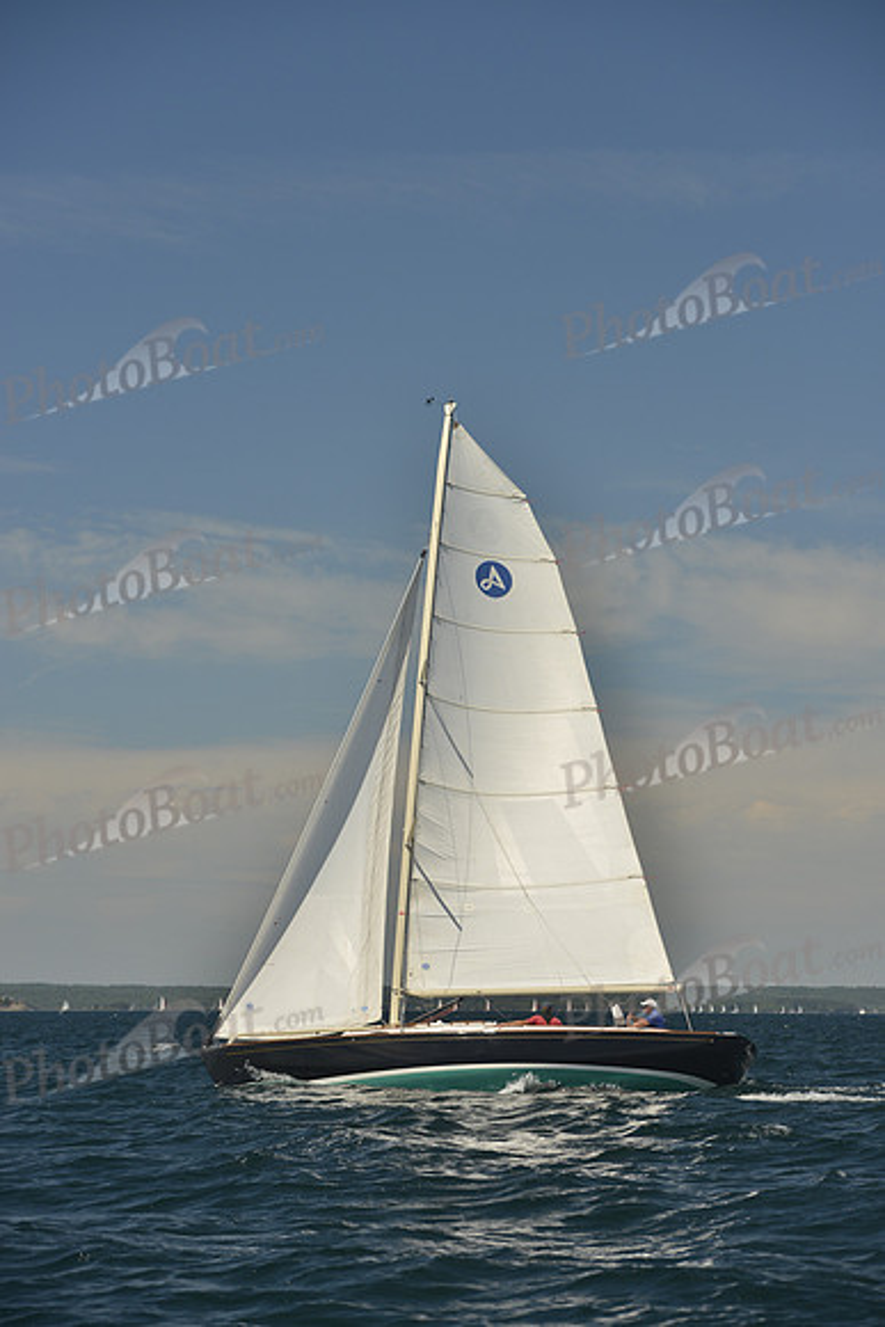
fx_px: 4127
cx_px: 442
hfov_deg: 12.2
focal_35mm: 112
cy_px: 664
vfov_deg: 18.3
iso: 200
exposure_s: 1/1000
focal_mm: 112
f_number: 6.3
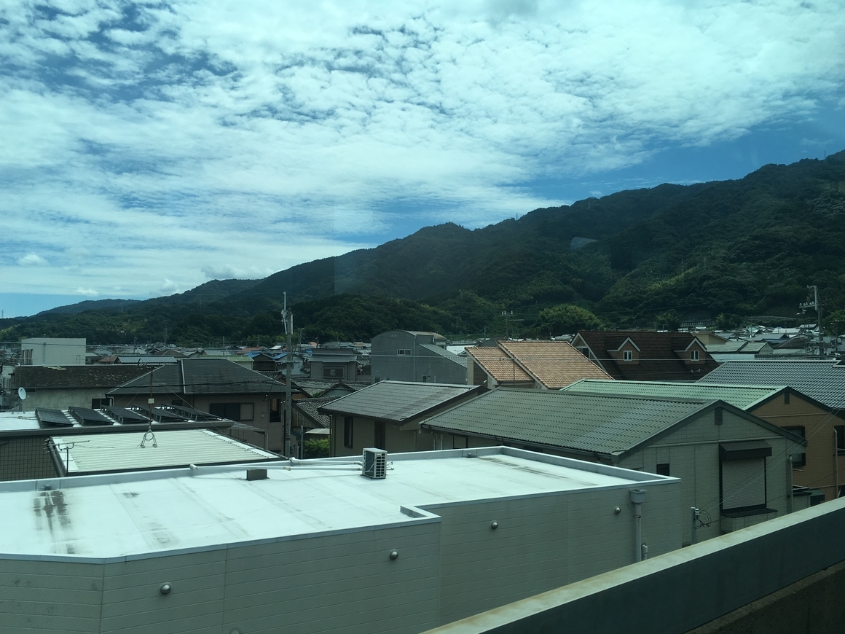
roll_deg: -1.1
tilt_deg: +3.1
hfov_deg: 60.0
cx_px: 412
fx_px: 732
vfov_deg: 46.8
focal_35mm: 30
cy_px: 326
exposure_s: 1/2024
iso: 25
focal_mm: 4.15
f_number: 2.2
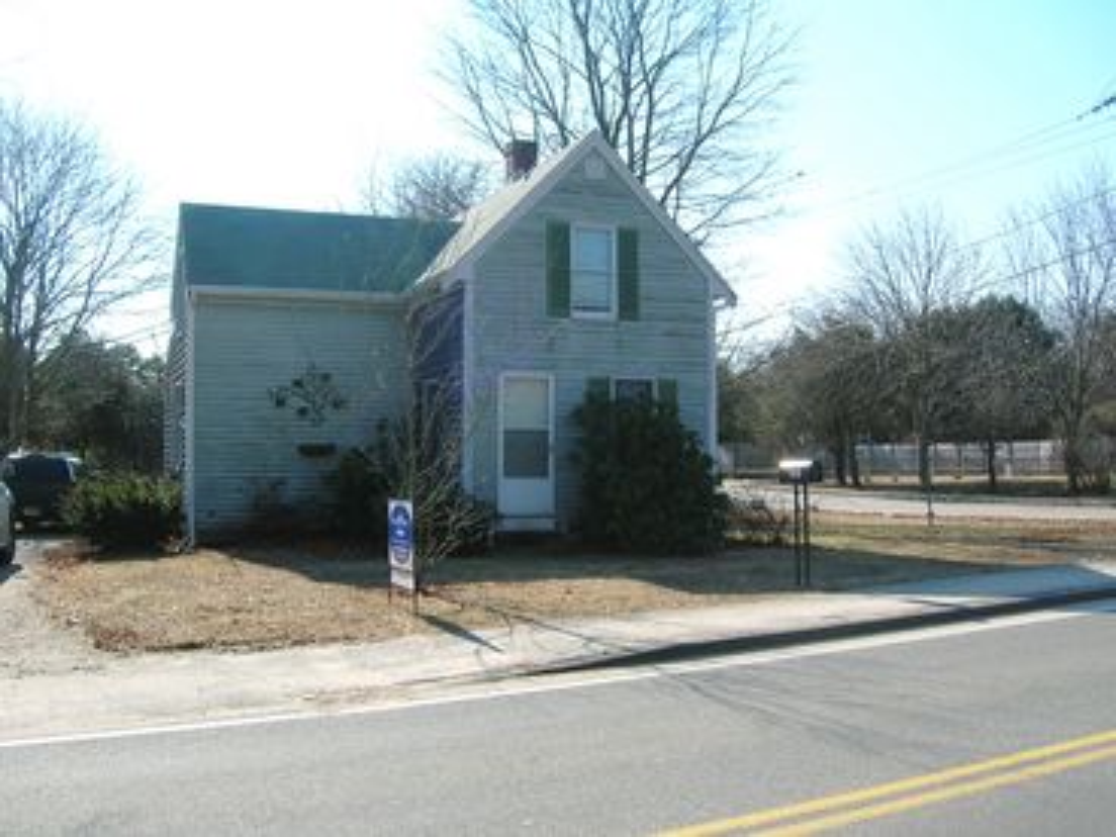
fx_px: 1096
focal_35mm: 34
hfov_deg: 54.0
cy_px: 418
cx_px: 558
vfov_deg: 41.8
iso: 50
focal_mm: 5.7
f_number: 4.9
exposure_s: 1/243
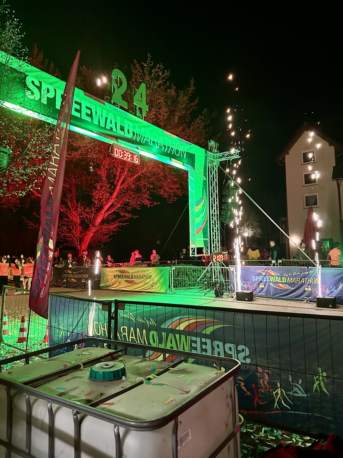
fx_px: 317
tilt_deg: +4.4
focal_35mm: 24
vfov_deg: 71.6
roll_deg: +0.5
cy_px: 229
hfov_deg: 56.8
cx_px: 172
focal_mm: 6.86
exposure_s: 1/33
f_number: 1.78
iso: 800
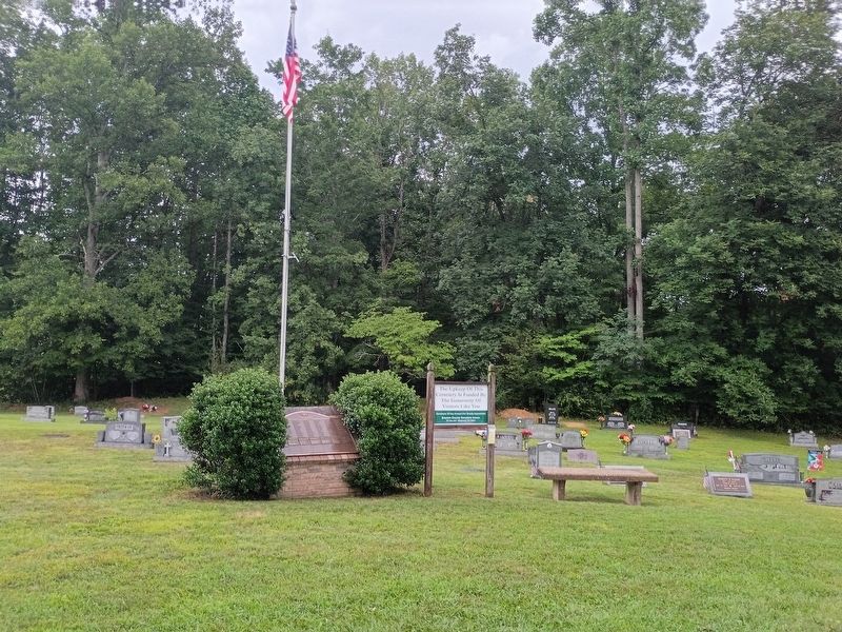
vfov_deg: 48.2
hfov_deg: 61.7
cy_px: 316
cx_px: 421
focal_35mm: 29
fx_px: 705
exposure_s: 1/60
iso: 245
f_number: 1.8
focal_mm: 4.27
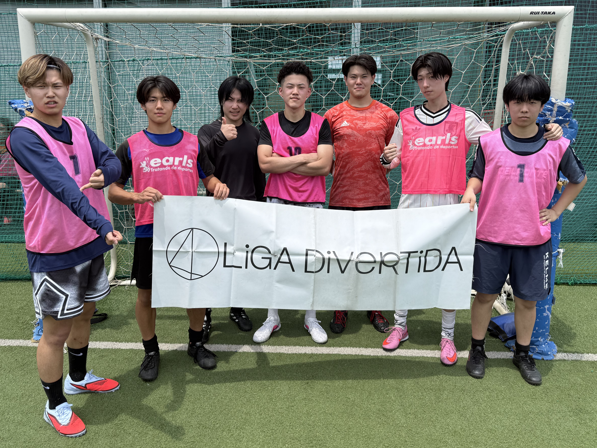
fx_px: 500
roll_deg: -0.1
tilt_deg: -11.4
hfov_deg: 61.6
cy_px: 186
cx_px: 287
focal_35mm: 29
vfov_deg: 48.0
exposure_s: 1/3279
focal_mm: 6.76
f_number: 1.78
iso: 80
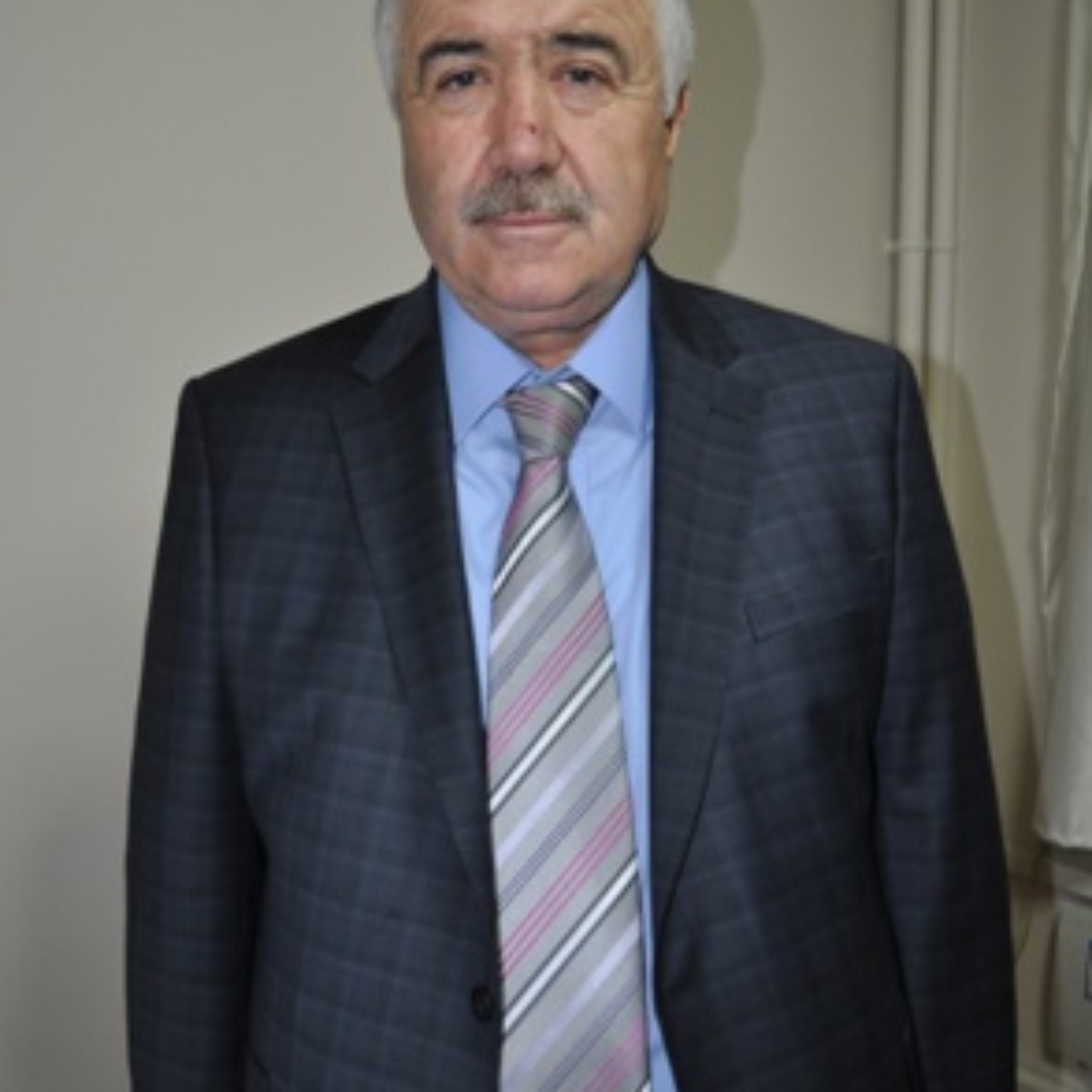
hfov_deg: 47.2
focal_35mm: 35
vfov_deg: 47.2
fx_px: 1249
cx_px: 550
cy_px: 591
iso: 640
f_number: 3.5
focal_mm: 18
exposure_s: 1/60
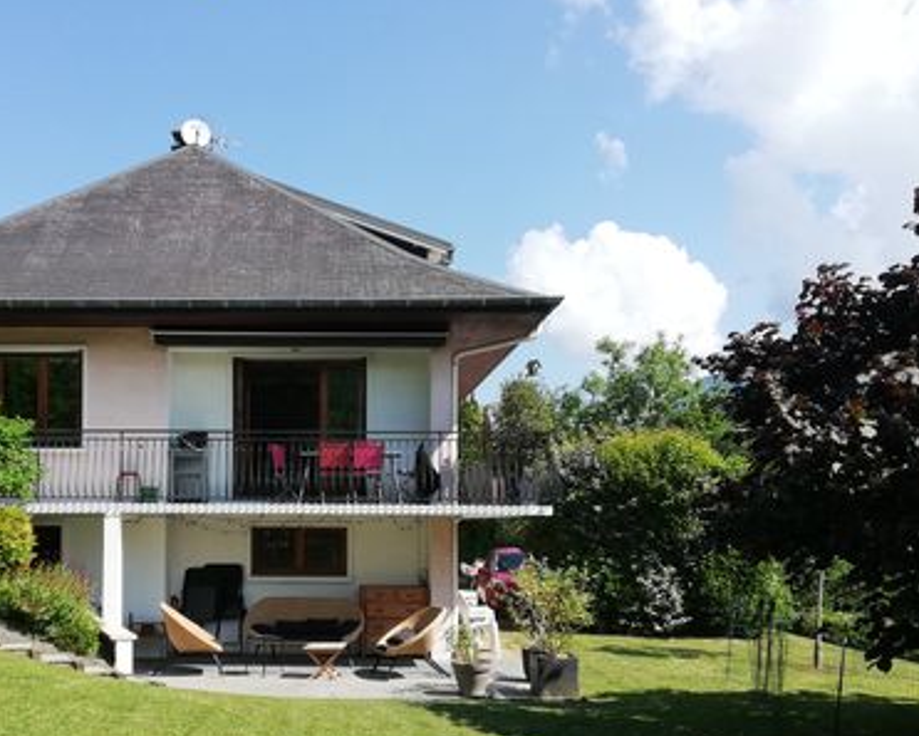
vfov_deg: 36.1
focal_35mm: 41
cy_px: 493
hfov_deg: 44.1
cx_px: 297
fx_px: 1115
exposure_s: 1/721
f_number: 2.2
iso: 50
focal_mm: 3.81
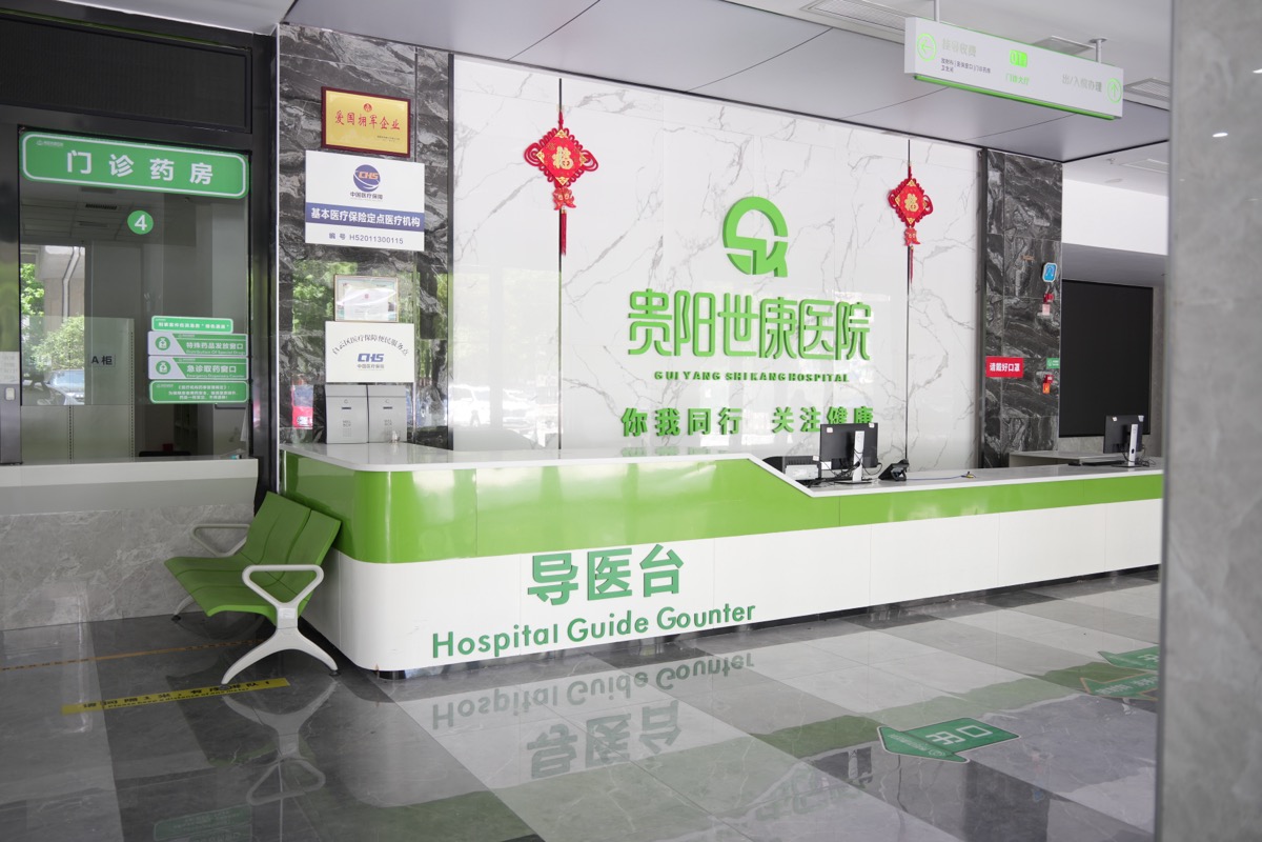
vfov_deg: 46.4
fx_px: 981
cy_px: 421
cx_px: 631
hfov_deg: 65.5
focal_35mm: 28
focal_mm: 28
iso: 100
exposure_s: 1/20
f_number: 2.8
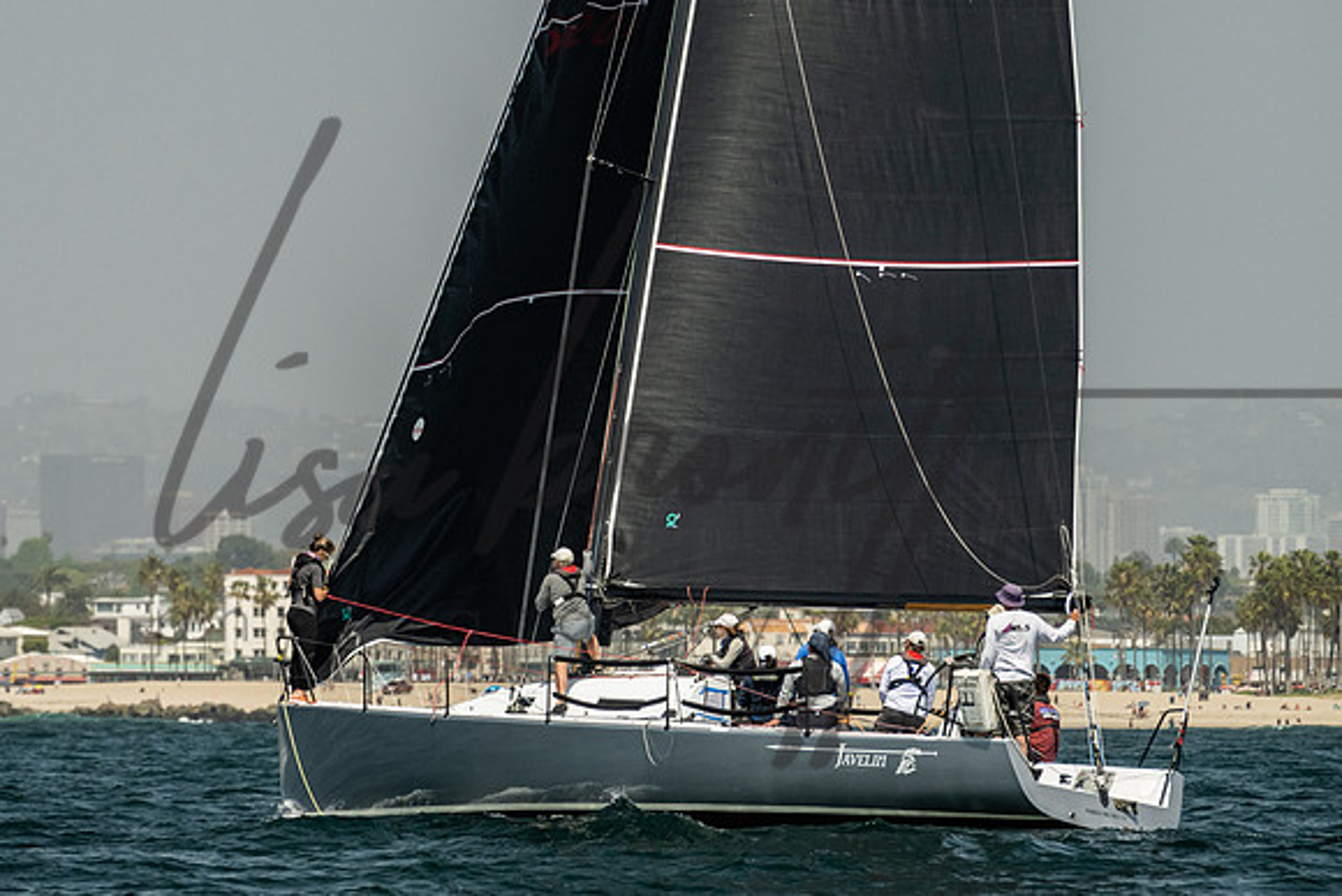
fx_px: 14265
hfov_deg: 5.4
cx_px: 574
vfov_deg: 3.6
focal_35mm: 383
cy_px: 362
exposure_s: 1/1000
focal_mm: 200
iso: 320
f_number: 6.3
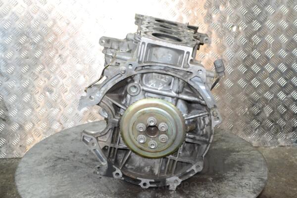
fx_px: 346
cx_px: 148
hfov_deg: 46.4
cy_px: 99
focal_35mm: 42
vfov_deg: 31.9
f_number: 7.1
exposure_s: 1/60
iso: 3200
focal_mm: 28
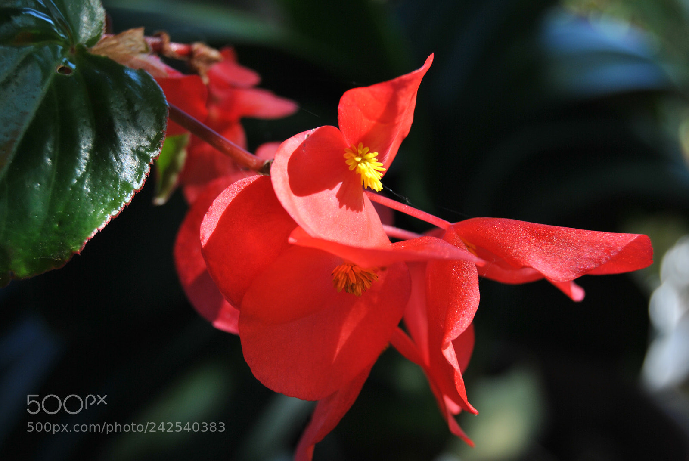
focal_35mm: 82
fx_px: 1581
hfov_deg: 24.6
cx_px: 344
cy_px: 230
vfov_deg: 16.6
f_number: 8
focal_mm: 55
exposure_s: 1/80
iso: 100
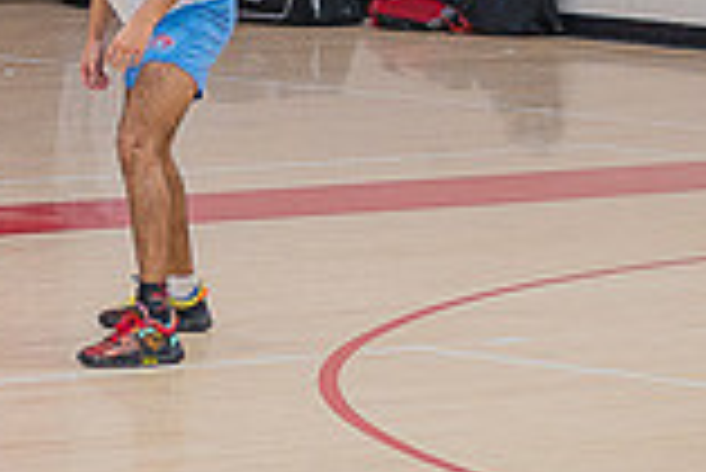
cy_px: 13
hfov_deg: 4.7
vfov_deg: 3.1
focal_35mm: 442
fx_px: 8676
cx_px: 157
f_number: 4.8
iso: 1000
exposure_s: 1/250
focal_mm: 120
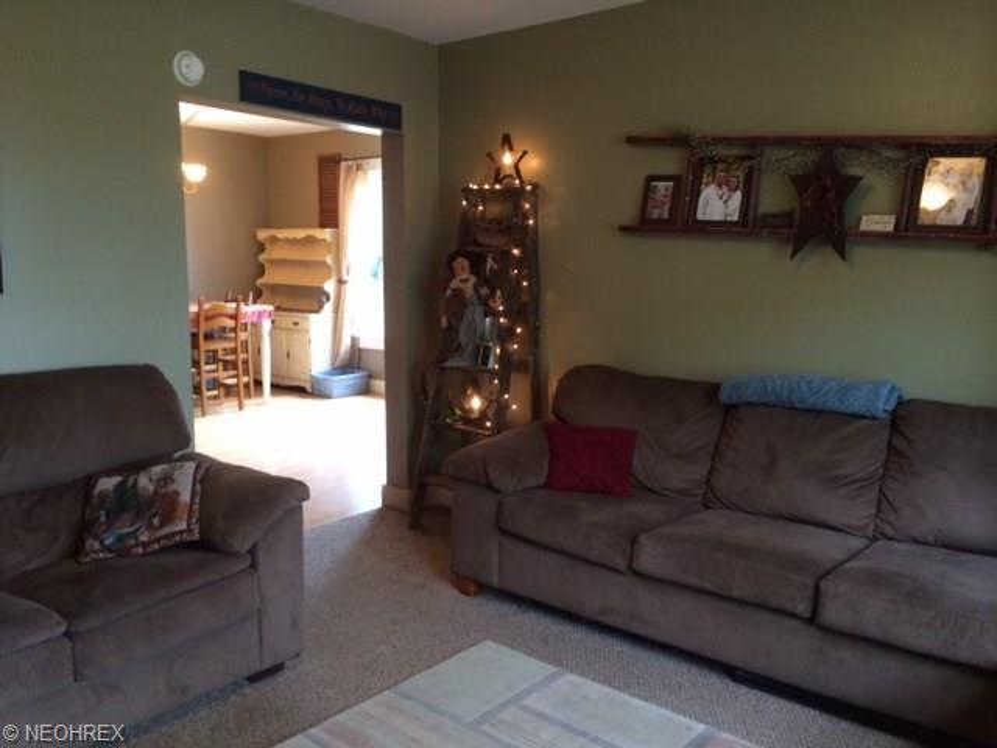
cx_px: 498
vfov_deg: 46.8
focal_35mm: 30
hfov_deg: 60.0
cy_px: 374
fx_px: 864
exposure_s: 1/30
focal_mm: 4.12
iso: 160
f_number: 2.2
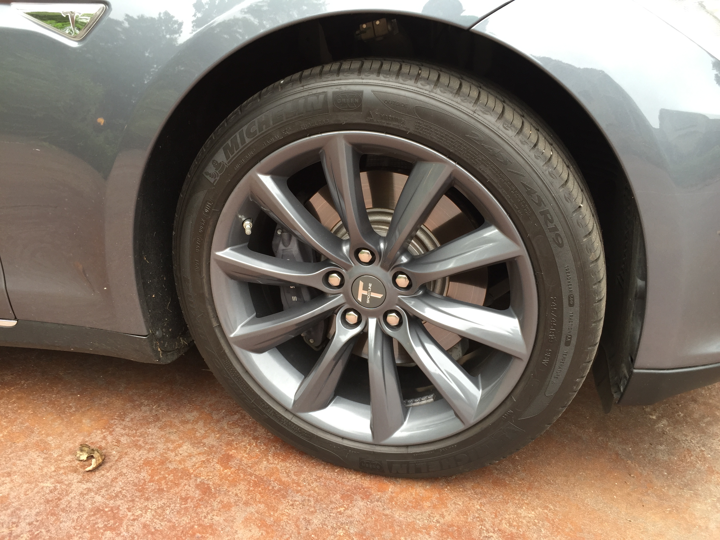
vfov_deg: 48.2
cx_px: 360
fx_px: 603
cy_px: 270
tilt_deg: -21.1
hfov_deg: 61.7
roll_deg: -0.8
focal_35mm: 29
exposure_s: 1/60
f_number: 2.2
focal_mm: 4.15
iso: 32
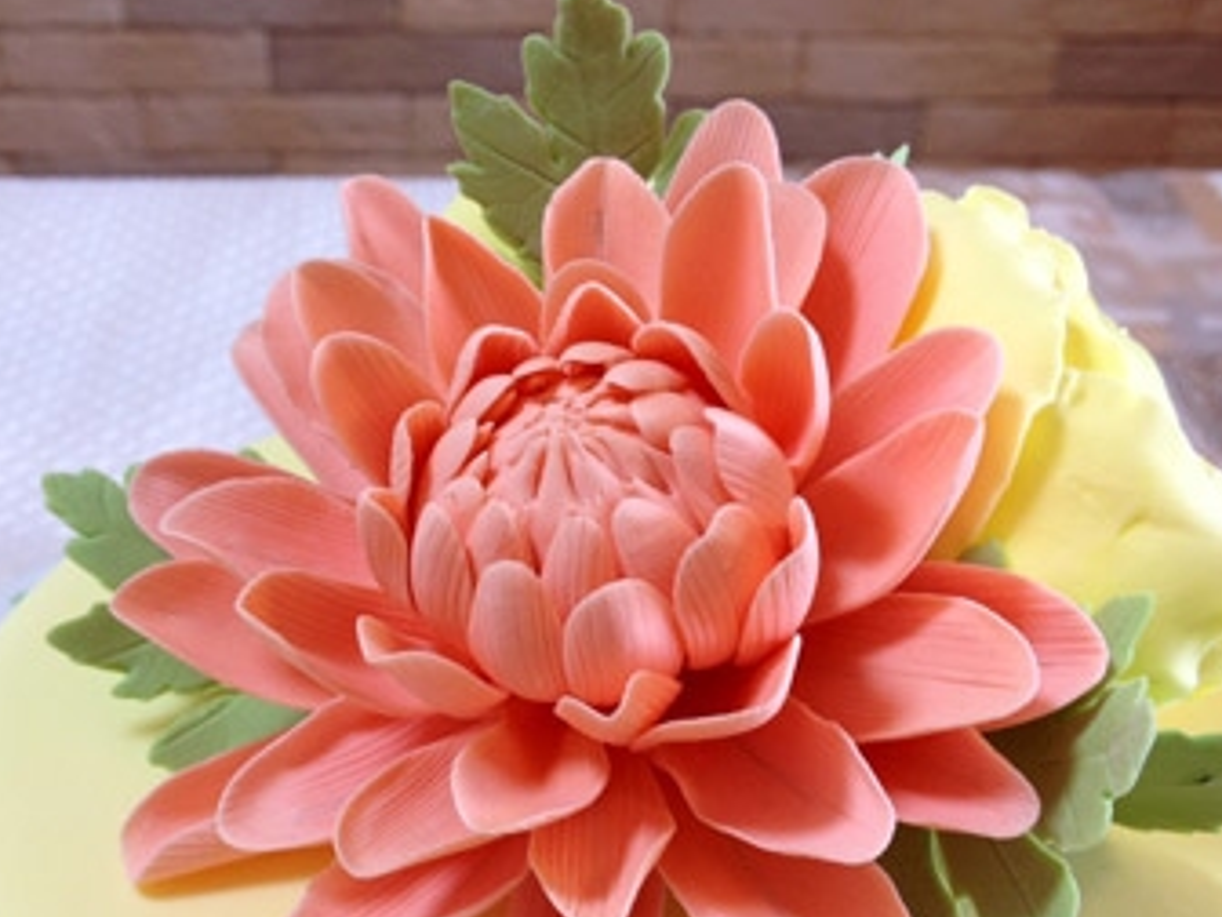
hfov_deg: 38.2
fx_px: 1765
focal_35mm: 50
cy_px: 626
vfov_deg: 28.9
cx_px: 611
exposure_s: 1/25
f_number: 2.4
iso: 64
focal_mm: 4.28
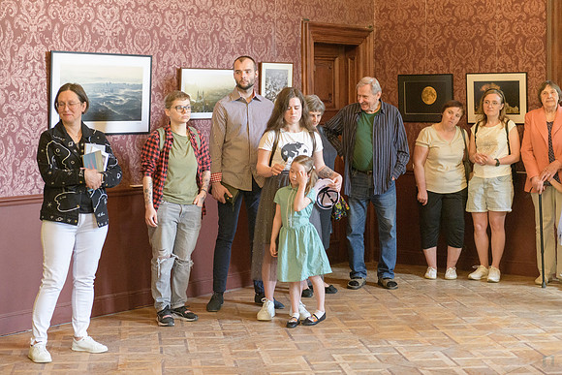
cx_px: 266
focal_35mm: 74
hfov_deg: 27.3
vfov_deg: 18.4
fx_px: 1157
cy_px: 178
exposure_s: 1/160
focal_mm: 70
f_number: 3.5
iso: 6400
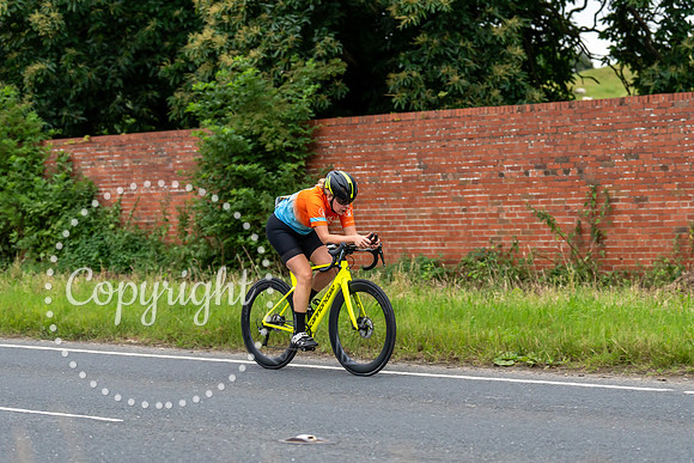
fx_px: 1975
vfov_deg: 13.4
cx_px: 299
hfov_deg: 19.9
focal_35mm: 102
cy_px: 213
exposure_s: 1/800
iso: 1000
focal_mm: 79
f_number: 3.2
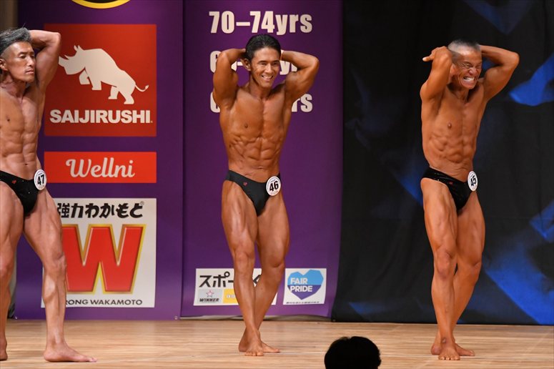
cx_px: 277
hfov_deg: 6.9
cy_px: 184
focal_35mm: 300
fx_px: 4614
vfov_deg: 4.6
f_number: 5.6
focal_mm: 200
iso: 5000
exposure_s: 1/400
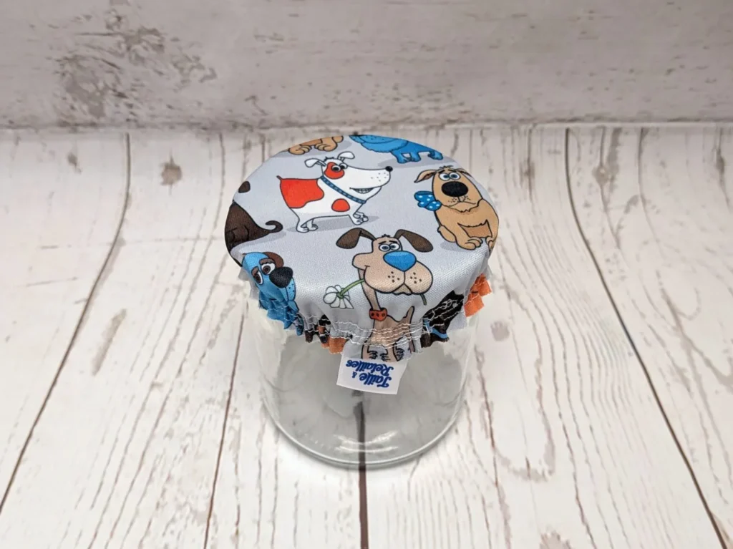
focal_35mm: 24
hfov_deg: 71.6
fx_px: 508
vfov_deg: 56.8
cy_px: 274
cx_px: 366
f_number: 1.7
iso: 156
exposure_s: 1/120
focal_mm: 4.53
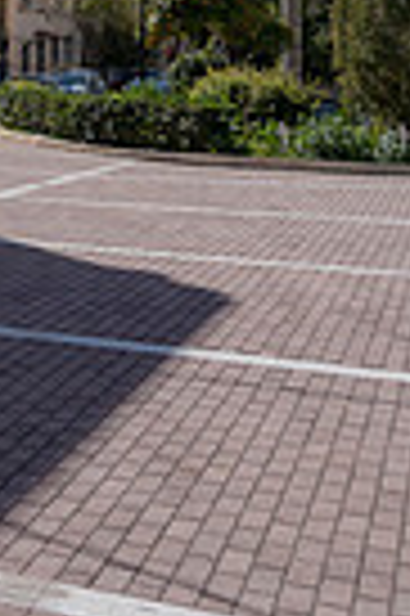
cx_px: -54
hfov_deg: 16.6
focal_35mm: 79
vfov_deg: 21.9
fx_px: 1353
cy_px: -274
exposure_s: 1/160
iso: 250
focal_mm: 24
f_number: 13
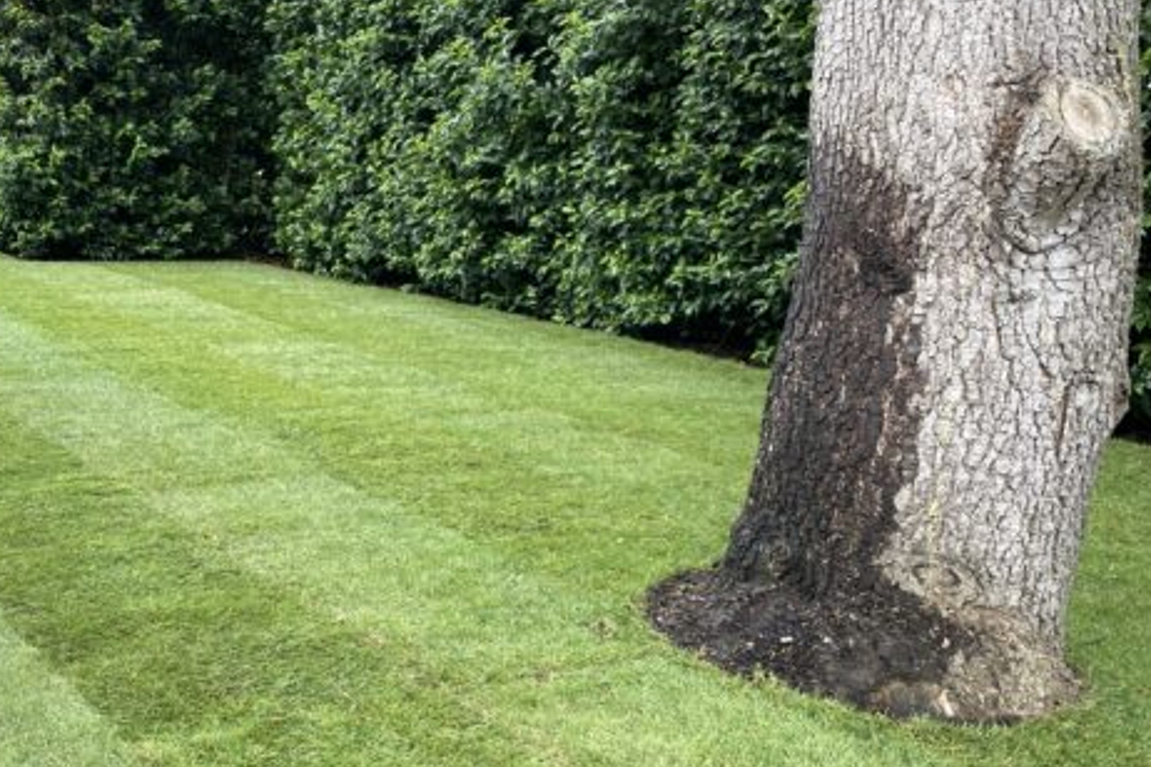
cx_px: 202
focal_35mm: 45
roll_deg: +0.6
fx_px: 1439
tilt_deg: -16.3
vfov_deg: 29.7
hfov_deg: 41.4
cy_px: 488
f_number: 1.6
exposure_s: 1/442
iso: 32
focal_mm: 4.2
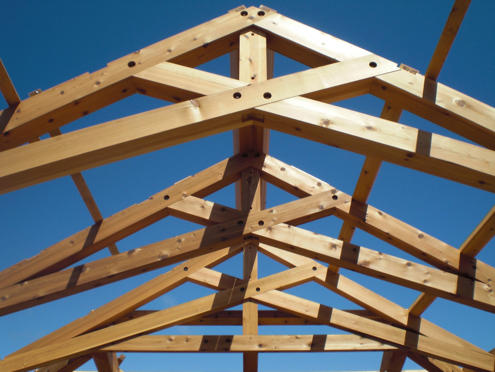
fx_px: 543
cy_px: 186
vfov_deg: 37.7
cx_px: 248
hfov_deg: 49.0
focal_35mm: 38
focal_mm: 6.3
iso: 64
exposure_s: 1/500
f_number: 5.6
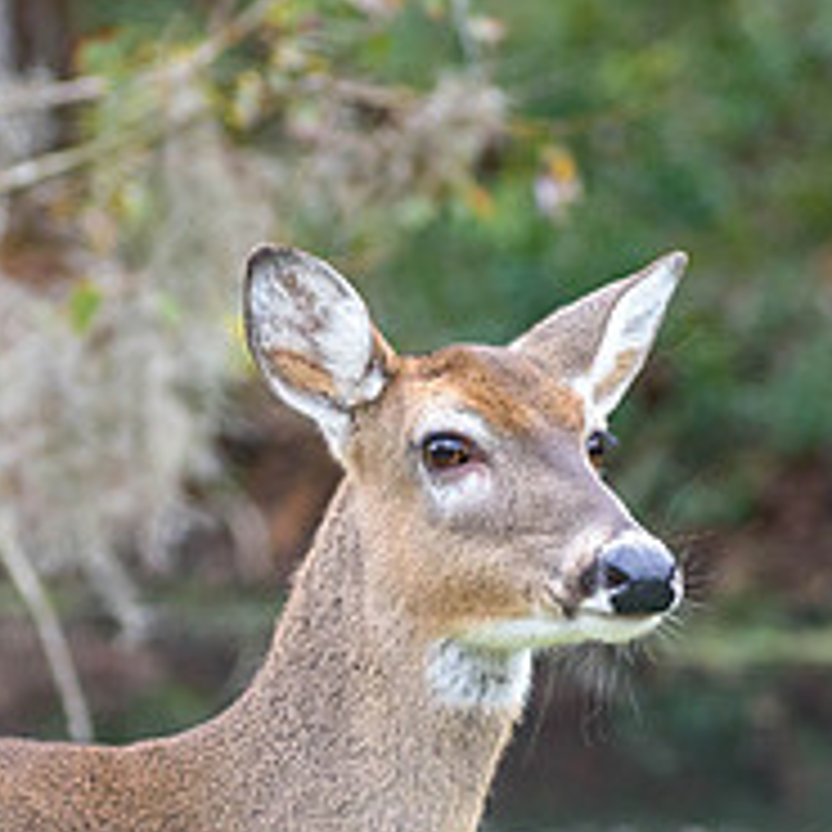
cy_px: 789
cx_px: 234
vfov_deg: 2.8
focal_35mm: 628
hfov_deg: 2.8
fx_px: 17077
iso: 800
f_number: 5
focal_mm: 155
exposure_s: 1/800
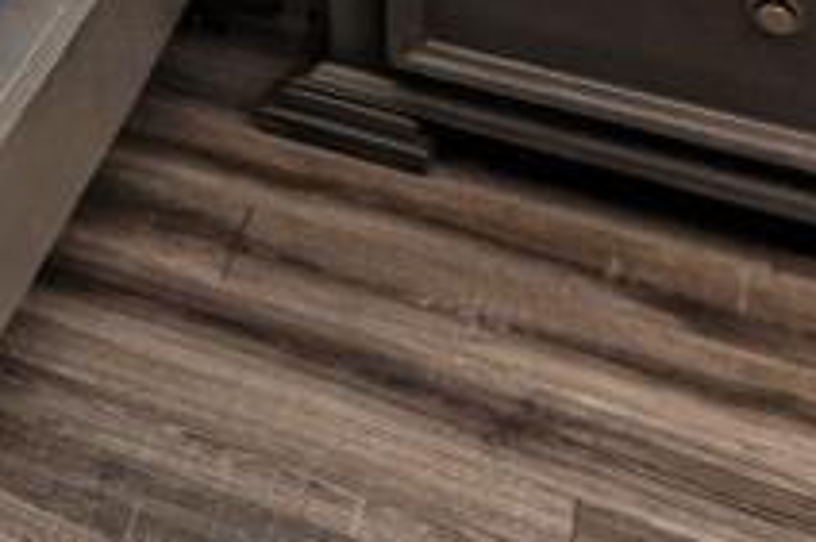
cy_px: -990
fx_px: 2242
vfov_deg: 10.5
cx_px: -1520
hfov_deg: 12.0
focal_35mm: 99
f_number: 5
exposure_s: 1/100
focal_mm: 14
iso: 400
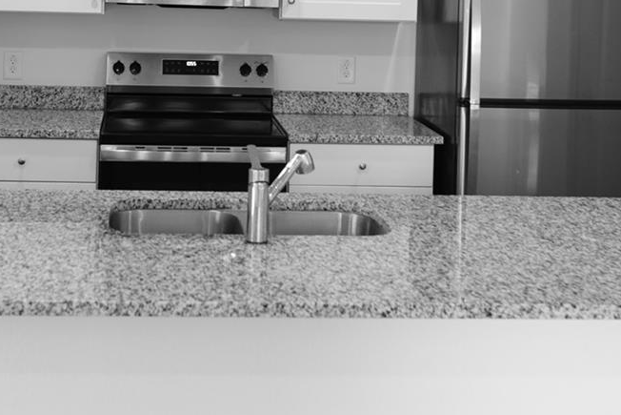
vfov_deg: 19.9
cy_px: -21
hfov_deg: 30.3
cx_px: 224
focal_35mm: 66
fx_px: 1139
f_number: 3.5
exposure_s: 1/80
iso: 800
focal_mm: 21
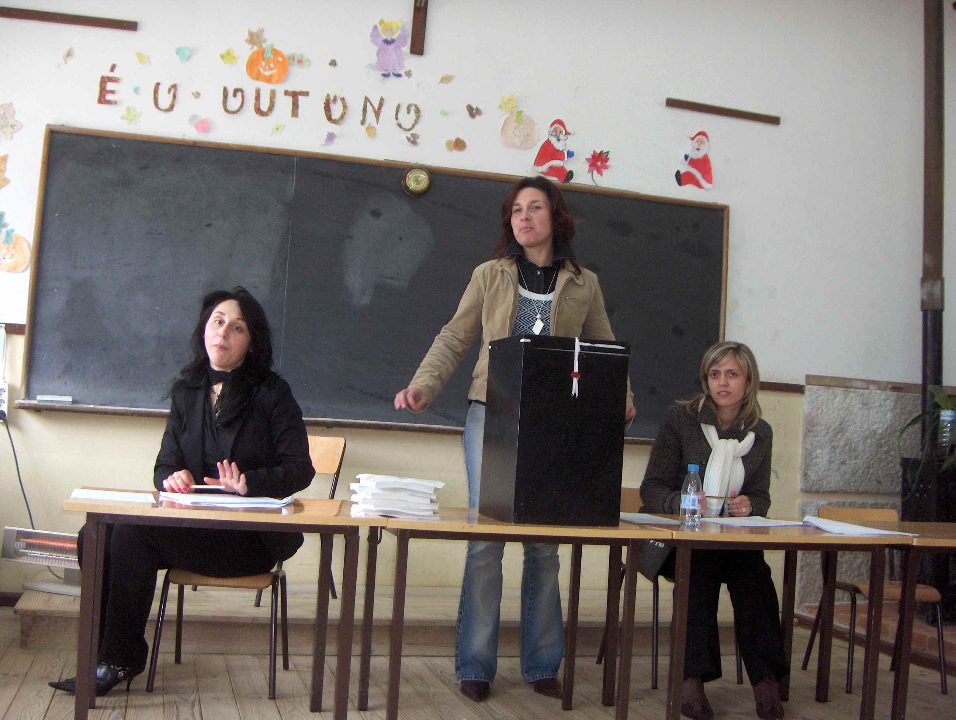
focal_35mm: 39
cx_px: 478
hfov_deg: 47.8
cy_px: 360
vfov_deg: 36.9
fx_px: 1079
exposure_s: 1/60
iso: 100
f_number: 2.8
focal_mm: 8
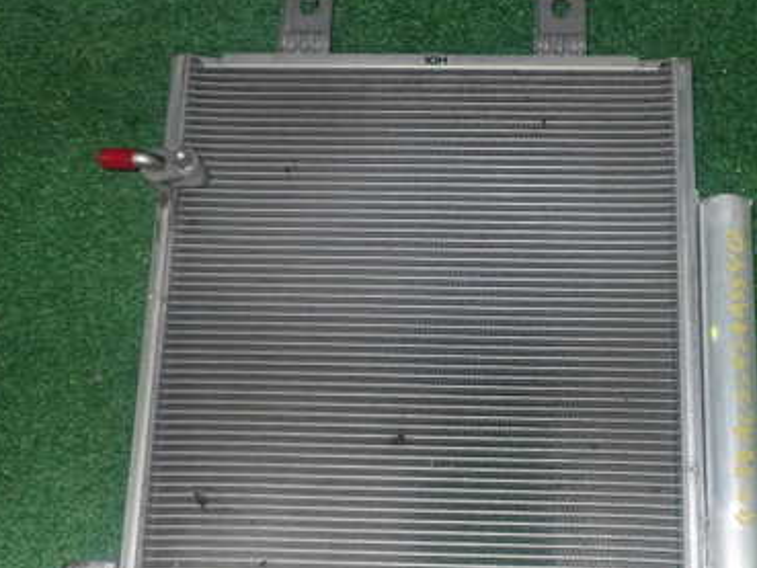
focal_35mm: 52
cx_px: 455
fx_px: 1138
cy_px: 338
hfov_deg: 36.7
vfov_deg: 28.0
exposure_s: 1/30
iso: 800
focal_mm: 5.79
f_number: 7.1
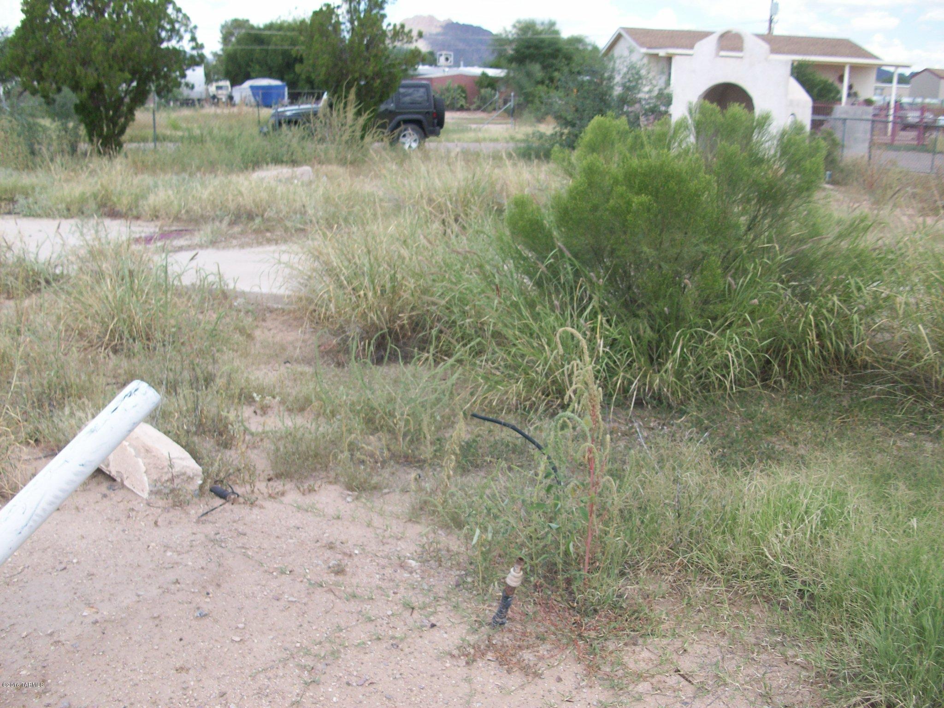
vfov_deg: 41.8
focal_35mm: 34
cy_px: 354
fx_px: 927
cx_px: 472
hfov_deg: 54.0
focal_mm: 5.7
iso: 64
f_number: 2.8
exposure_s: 1/448
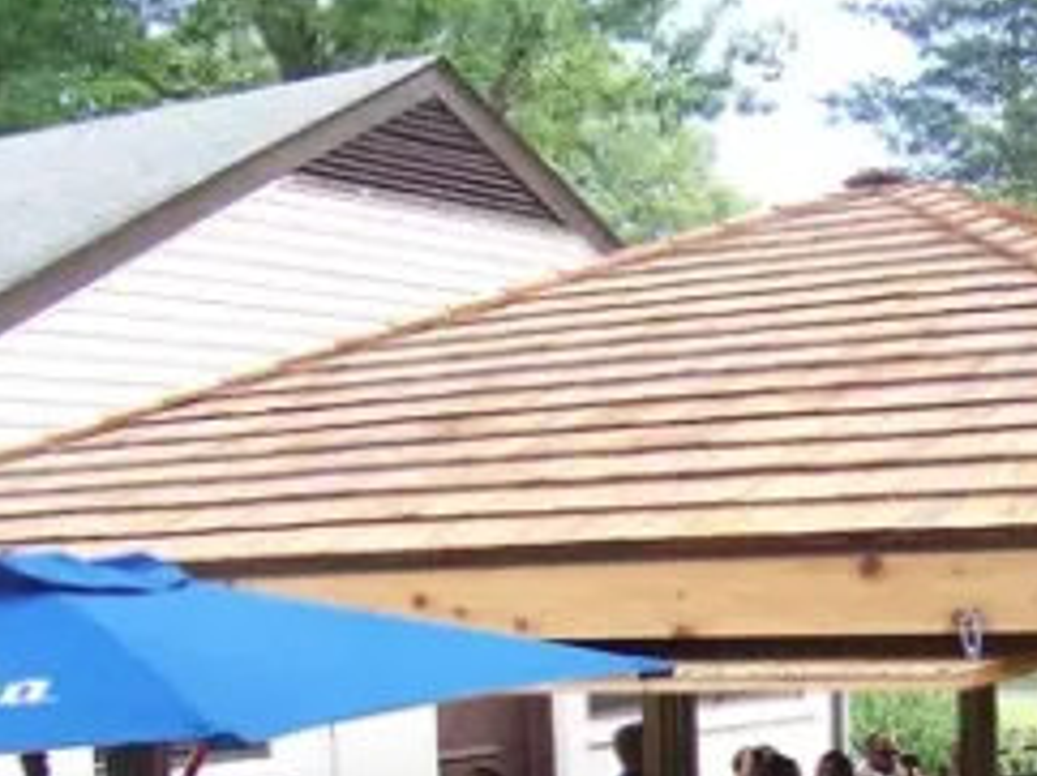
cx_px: 887
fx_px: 2364
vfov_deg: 18.1
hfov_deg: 24.2
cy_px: 815
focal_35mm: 79
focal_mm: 5.85
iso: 64
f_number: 2.8
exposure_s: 1/125
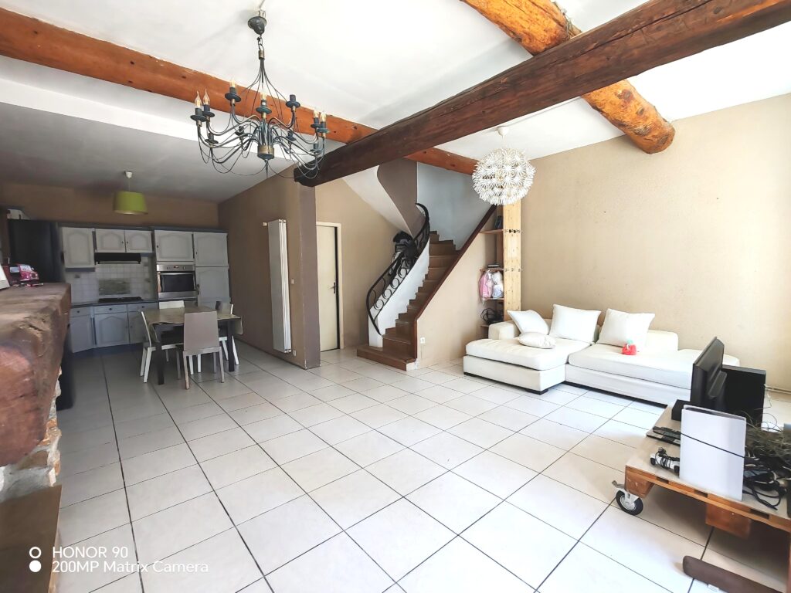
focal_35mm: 16
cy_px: 296
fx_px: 366
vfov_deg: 78.1
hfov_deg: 94.5
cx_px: 396
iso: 125
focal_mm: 1.96
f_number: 2.2
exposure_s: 1/33
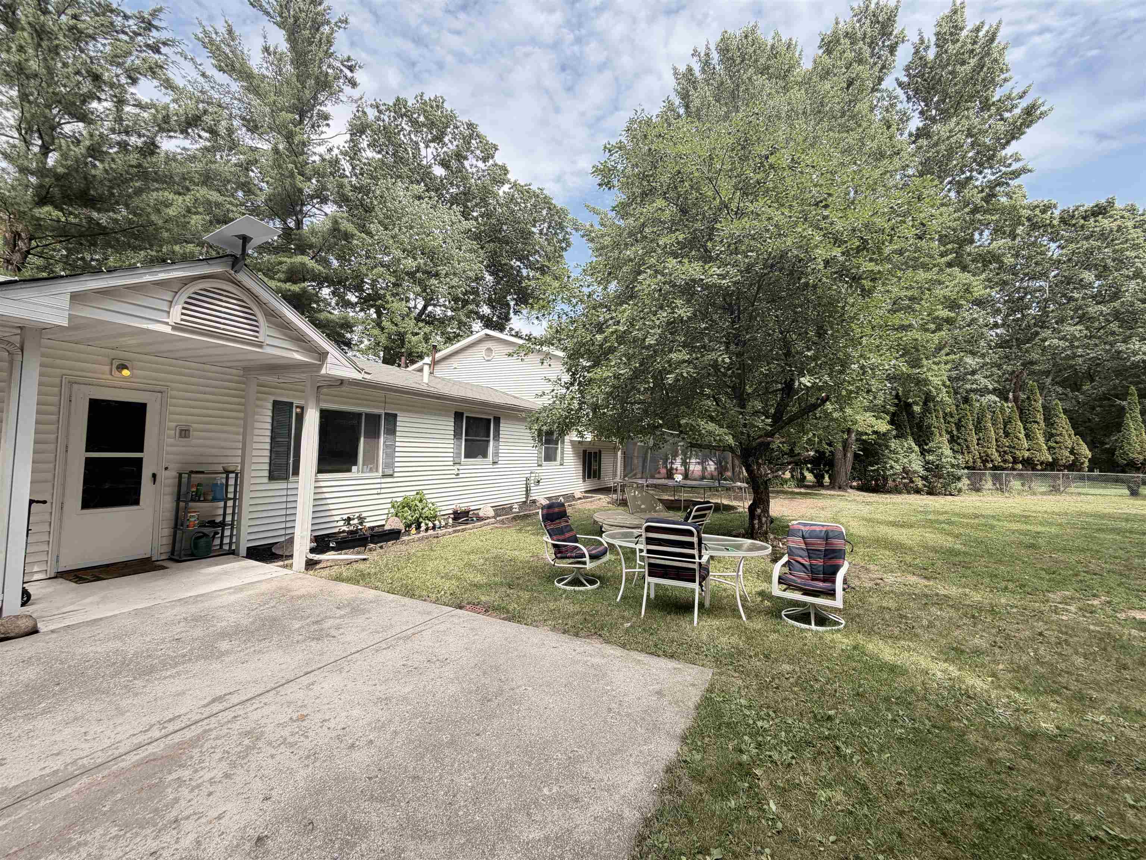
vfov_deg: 85.7
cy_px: 430
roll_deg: +0.0
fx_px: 463
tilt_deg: +4.7
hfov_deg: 102.1
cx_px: 573
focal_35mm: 14
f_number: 2.2
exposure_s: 1/280
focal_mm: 2.22
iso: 50
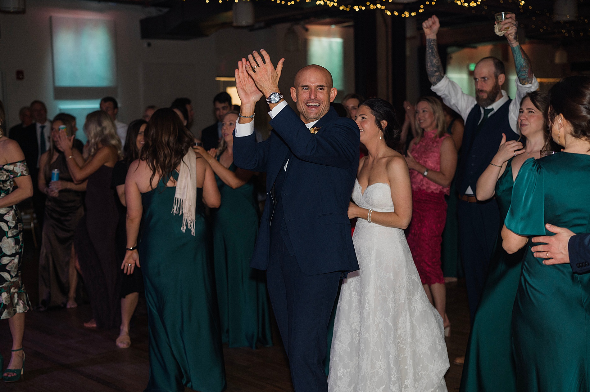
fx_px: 819
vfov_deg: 27.0
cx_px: 295
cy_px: 196
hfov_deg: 39.6
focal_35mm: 50
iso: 640
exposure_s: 1/200
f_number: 2.8
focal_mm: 50
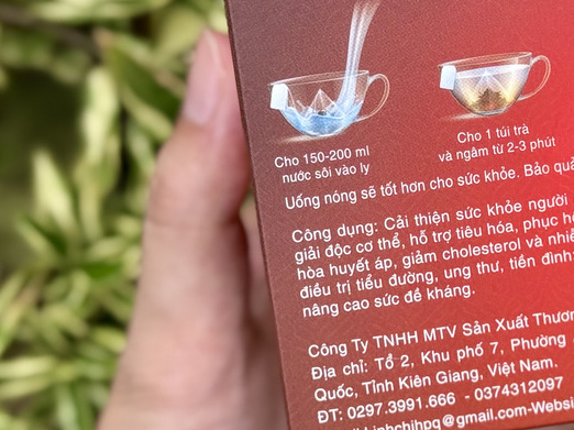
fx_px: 1525
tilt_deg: -63.1
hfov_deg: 21.0
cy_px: 132
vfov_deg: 16.0
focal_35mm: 92
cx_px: 493
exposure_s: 1/1377
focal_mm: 6.76
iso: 64
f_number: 1.78
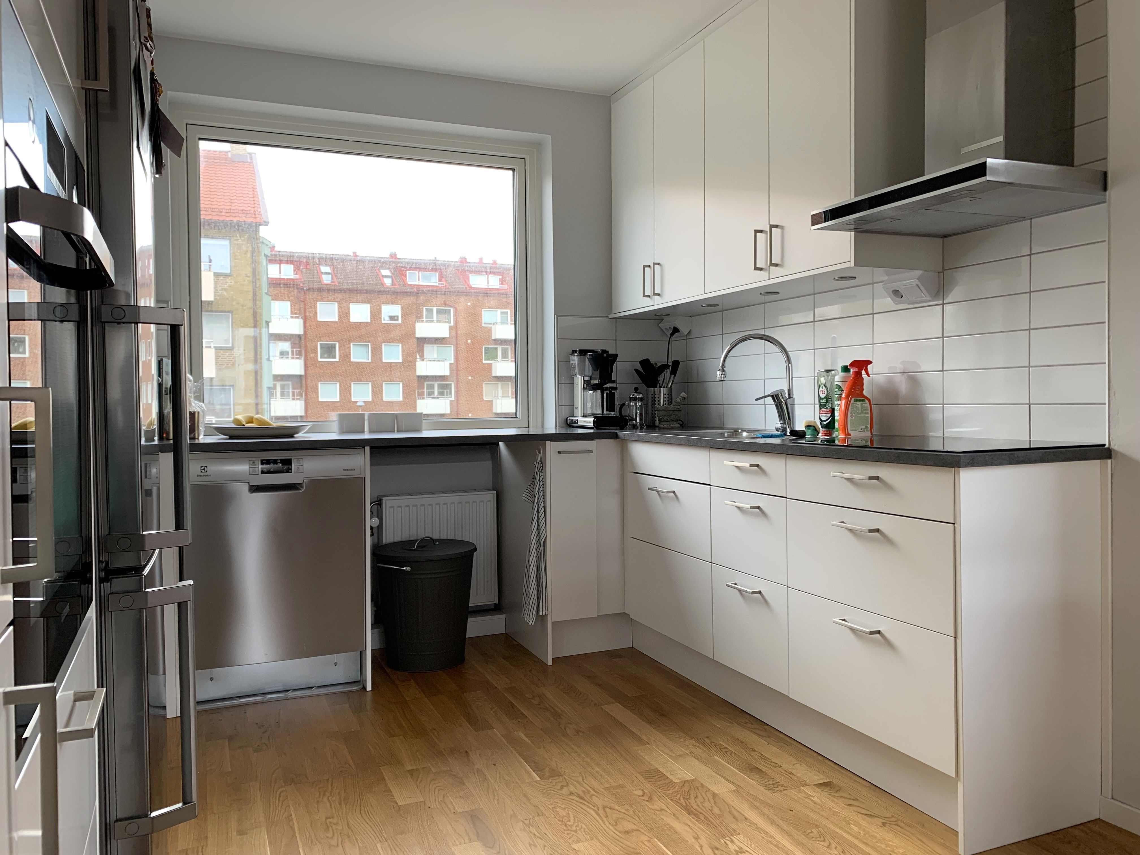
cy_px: 428
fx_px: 856
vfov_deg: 53.1
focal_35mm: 26
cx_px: 570
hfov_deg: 67.3
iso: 64
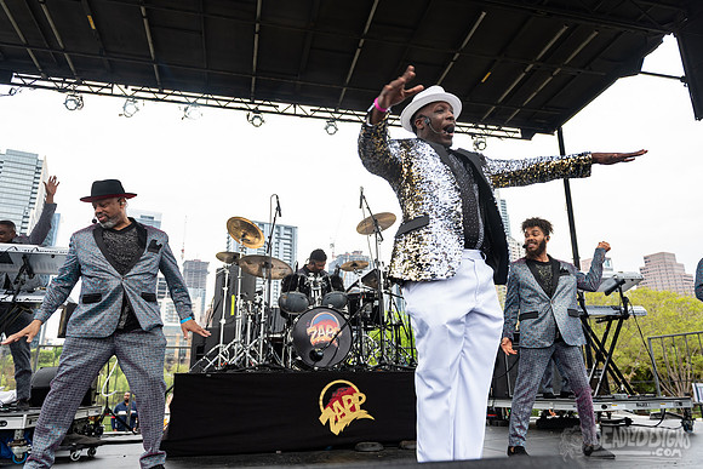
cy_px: 234
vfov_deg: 49.6
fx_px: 508
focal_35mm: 26
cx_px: 352
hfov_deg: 69.4
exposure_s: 1/200
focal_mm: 26
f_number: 4
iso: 400
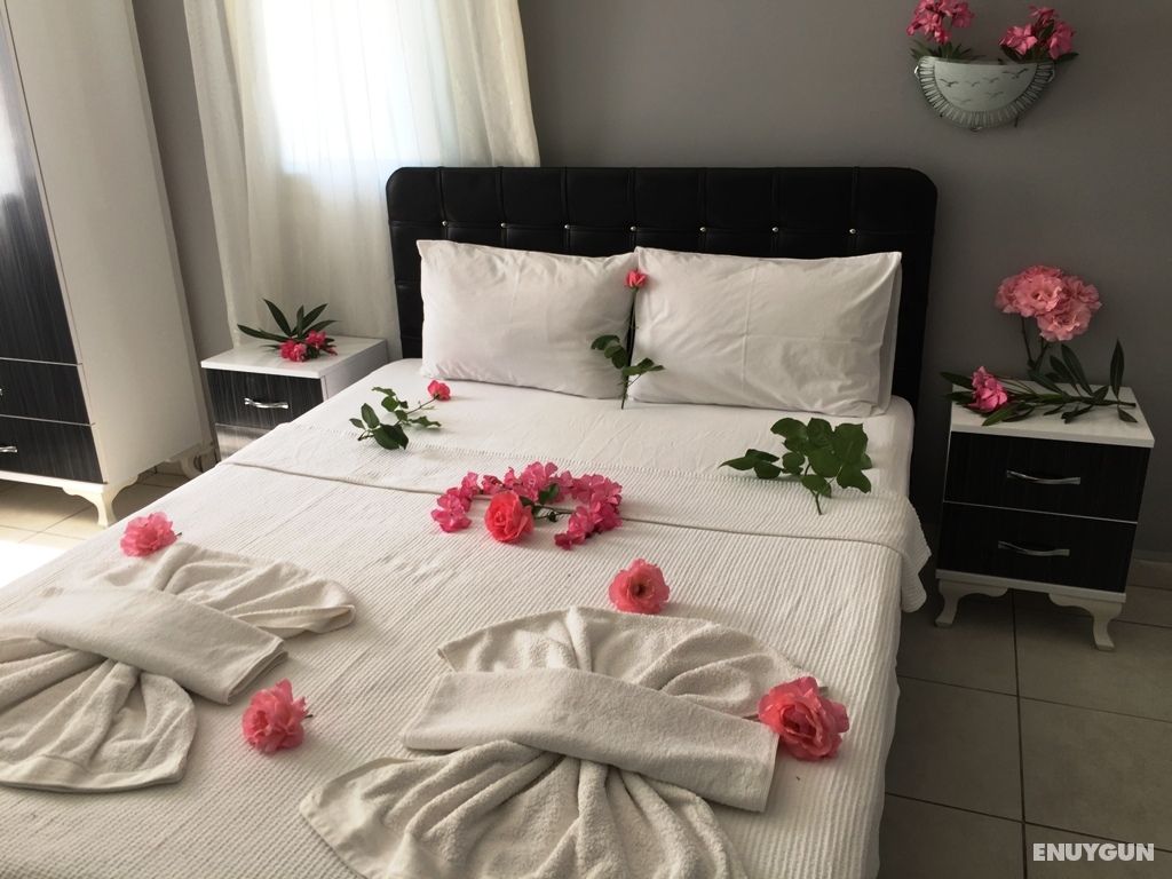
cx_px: 586
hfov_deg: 61.7
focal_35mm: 29
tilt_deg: -20.3
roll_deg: +2.0
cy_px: 440
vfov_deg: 48.2
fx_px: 982
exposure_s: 1/60
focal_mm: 4.15
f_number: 2.2
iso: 32
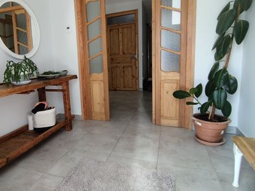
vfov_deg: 56.7
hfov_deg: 70.3
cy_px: 88
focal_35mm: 24
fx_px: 177
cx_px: 93
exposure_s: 1/50
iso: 70
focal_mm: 1.65
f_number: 2.2
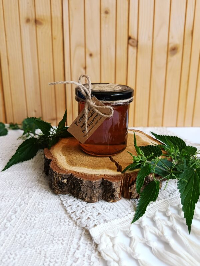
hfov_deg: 56.8
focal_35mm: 24
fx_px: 185
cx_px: 100
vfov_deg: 71.6
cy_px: 133
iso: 275
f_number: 1.7
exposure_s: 1/100
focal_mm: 5.31
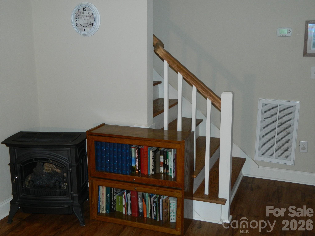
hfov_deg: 45.8
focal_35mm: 41
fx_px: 373
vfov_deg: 35.1
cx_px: 158
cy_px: 118
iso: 200
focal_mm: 7.3
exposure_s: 1/40
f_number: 3.5
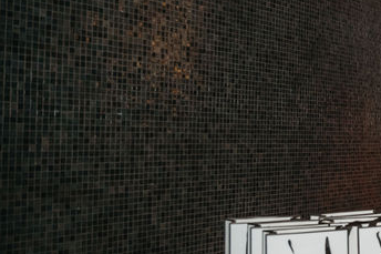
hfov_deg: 23.0
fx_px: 772
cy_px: 124
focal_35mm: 73
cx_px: 557
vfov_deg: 18.7
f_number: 2.8
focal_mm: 24.5
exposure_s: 1/200
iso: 1000
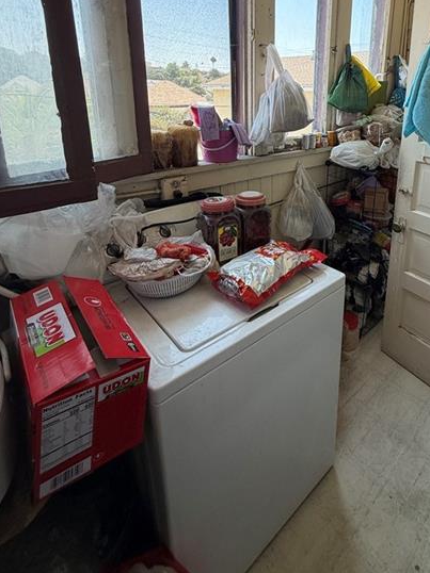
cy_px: 182
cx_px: 304
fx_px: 332
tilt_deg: -15.2
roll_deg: -0.8
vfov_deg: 78.6
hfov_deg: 63.3
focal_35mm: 20
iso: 80
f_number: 2.2
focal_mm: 2.22
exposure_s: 1/121
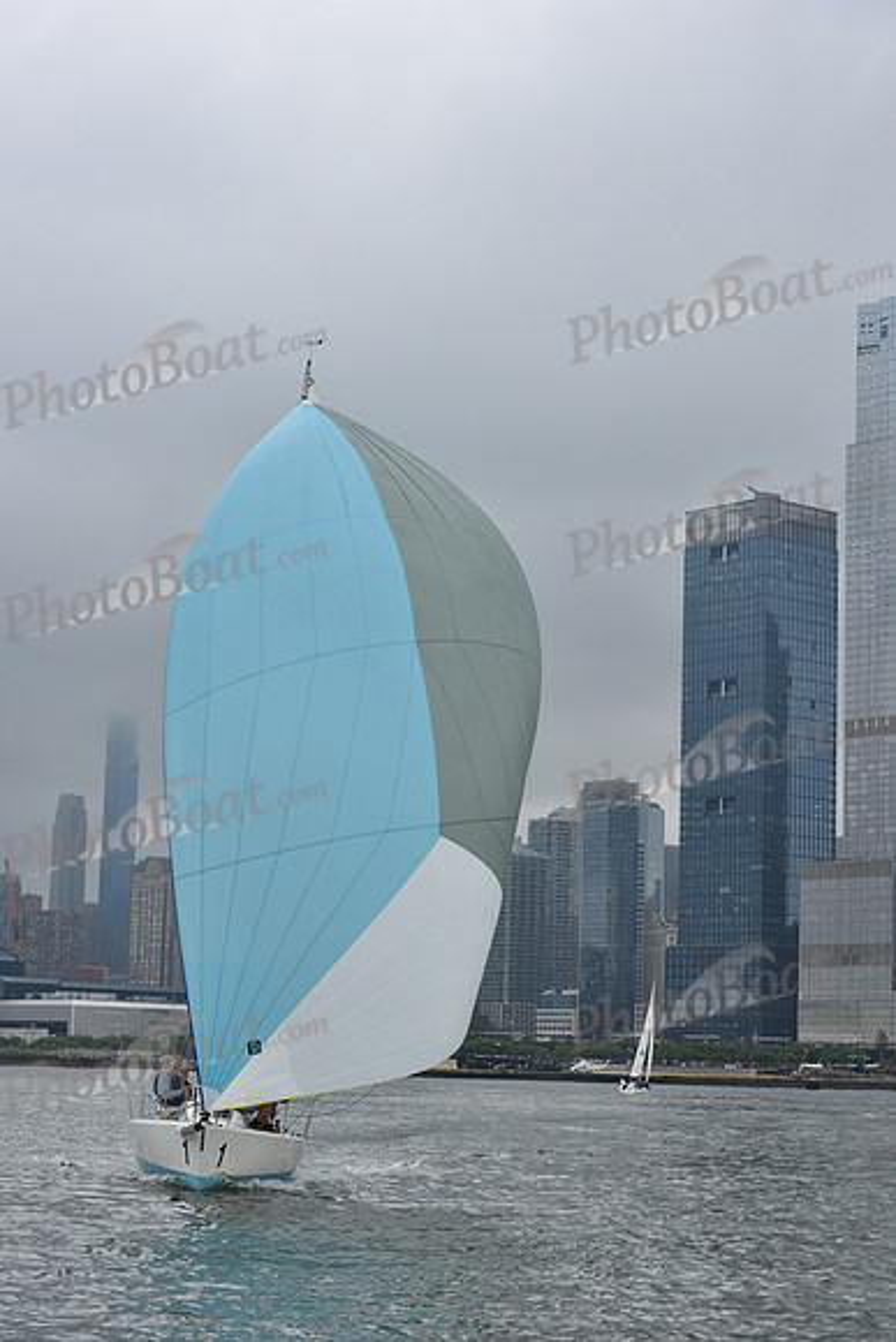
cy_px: 671
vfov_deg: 28.8
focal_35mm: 70
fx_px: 2612
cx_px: 448
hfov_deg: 19.5
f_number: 9
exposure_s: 1/800
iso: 400
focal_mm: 70
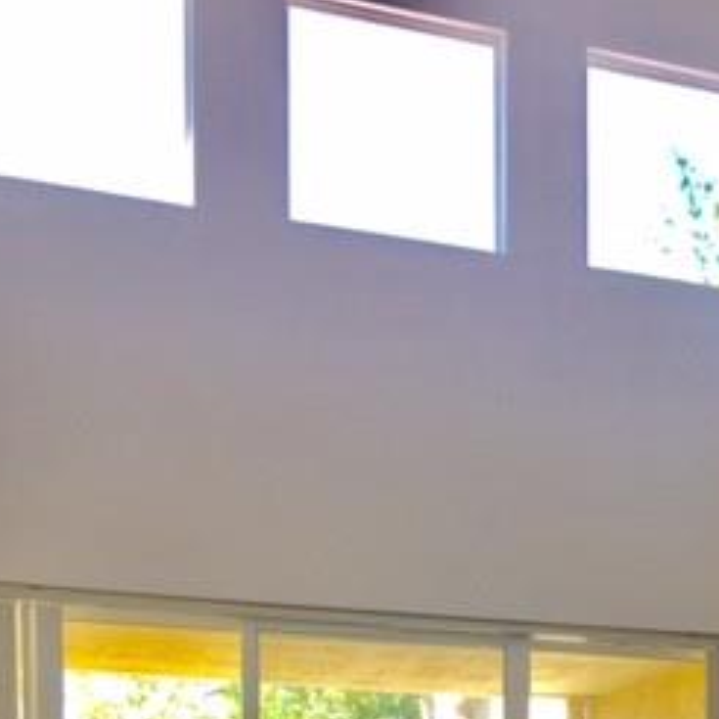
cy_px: 927
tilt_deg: -0.3
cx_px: 657
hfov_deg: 24.9
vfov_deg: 23.0
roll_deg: +0.2
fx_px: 1574
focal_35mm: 67
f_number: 2.2
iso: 32
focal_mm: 4.15
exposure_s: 1/120
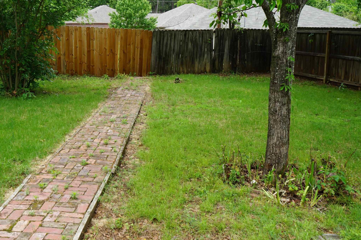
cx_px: 142
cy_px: 115
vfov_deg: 31.9
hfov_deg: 46.1
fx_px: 421
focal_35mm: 42
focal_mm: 28
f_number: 8
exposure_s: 1/80
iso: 100
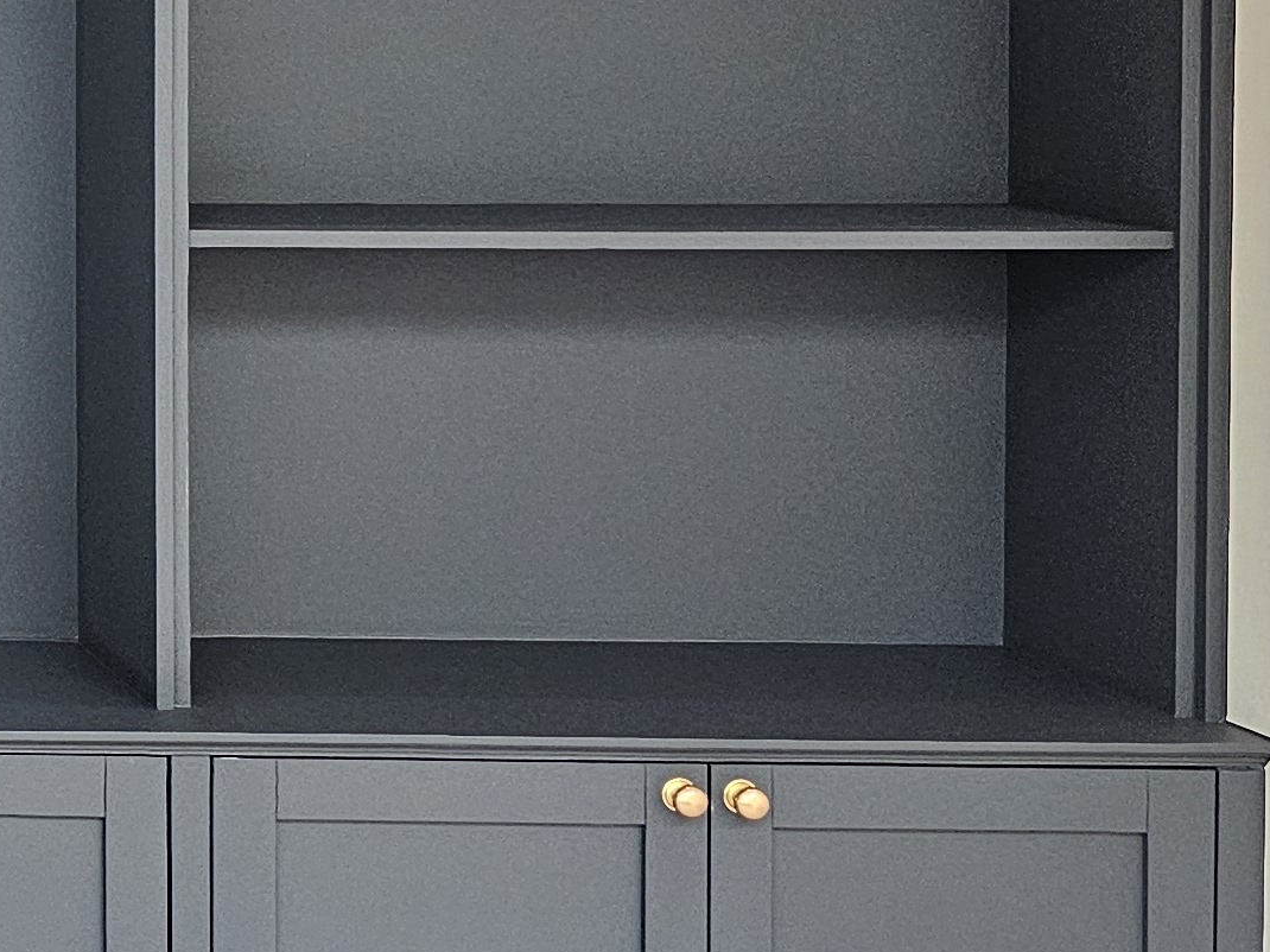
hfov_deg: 18.9
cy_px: 24
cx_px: -828
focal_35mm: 86
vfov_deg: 16.8
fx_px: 3154
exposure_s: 1/142
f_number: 1.7
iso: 500
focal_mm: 6.3
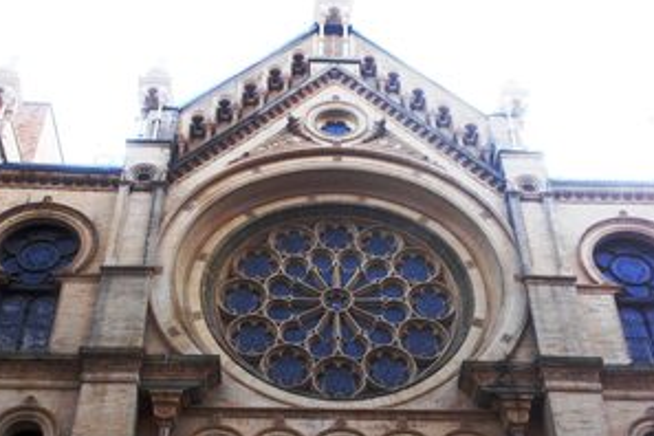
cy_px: 346
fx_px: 854
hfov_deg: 41.9
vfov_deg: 28.1
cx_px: 319
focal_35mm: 47
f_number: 3.7
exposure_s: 1/160
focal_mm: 5
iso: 80
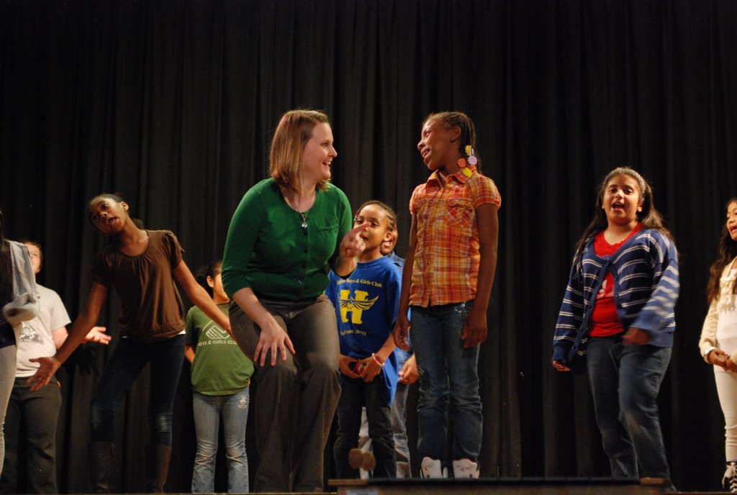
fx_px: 1601
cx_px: 368
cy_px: 248
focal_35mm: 78
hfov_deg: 25.9
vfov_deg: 17.6
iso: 1600
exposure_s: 1/30
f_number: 5.6
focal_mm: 52
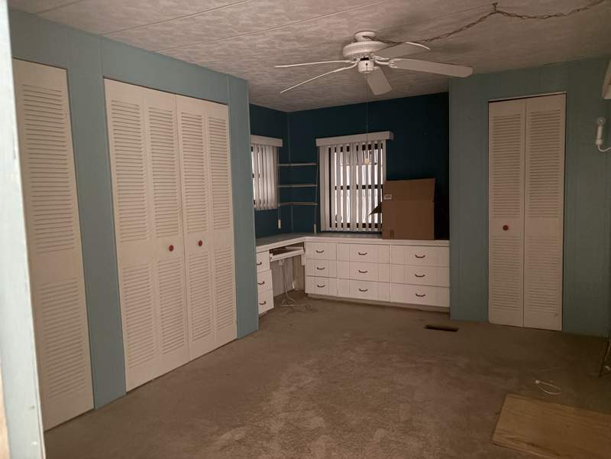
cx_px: 306
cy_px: 230
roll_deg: +3.1
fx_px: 459
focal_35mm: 26
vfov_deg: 53.1
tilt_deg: -4.2
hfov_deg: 67.3
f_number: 1.6
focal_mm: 5.96
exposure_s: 1/20
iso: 1000
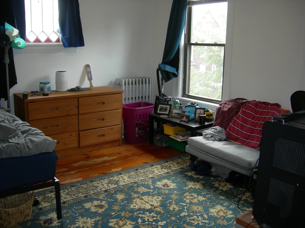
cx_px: 152
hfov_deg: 51.4
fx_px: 317
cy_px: 114
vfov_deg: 39.7
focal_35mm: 36
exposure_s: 1/30
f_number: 2.7
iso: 64
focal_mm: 7.5
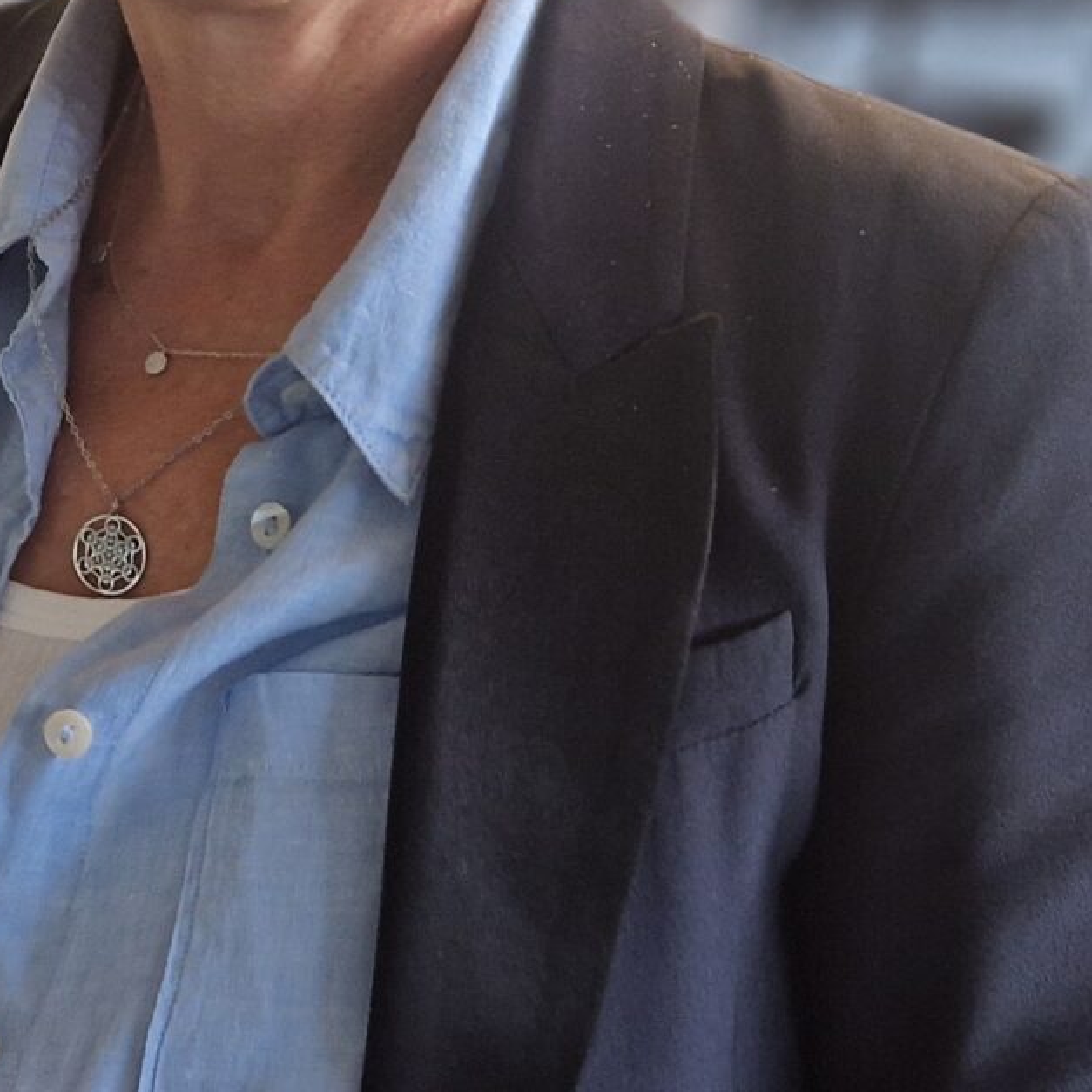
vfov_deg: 20.6
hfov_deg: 20.5
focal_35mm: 83
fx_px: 2962
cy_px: 172
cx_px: 118
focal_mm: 5.4
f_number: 1.8
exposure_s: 1/50
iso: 200
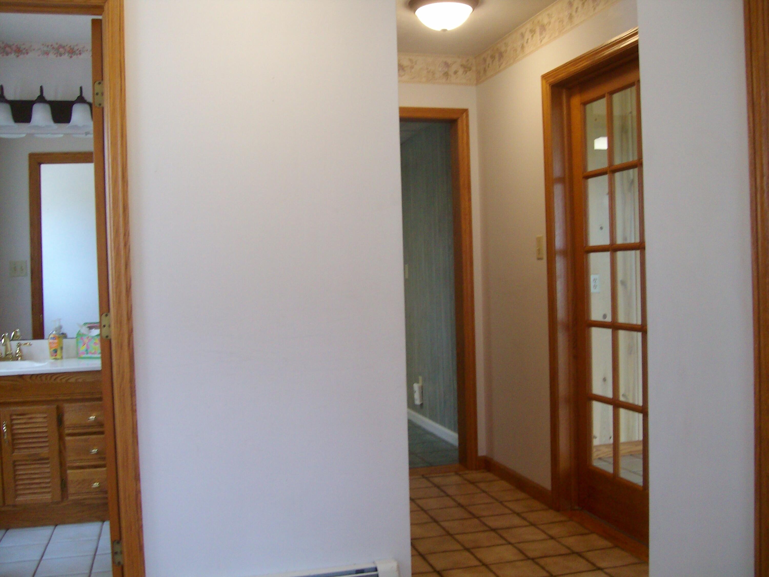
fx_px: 778
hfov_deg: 52.6
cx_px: 384
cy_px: 288
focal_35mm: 35
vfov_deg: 40.7
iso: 155
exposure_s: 1/40
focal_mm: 5.8
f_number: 2.8
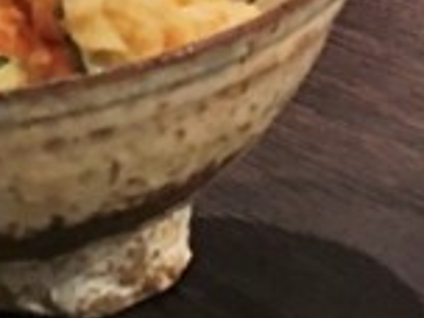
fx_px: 1874
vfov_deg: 9.2
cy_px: -290
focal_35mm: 153
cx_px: 410
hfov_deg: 12.8
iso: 100
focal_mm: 4.15
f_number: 2.2
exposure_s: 1/4
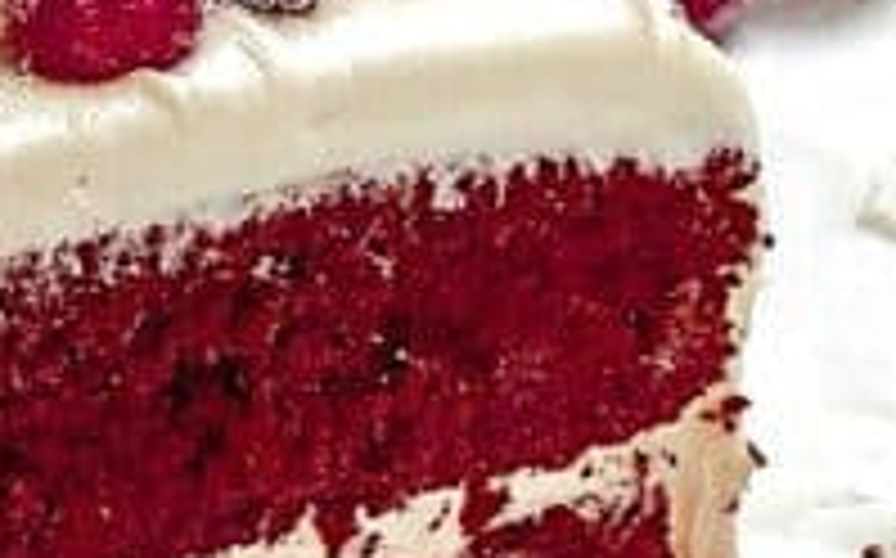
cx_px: -621
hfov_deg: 6.3
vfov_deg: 4.0
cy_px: 21
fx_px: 8003
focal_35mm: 328
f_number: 5
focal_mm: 24
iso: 320
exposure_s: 1/80
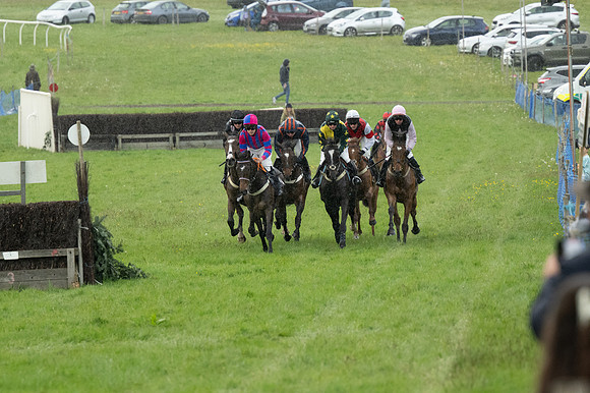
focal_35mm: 315
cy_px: 196
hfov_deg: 6.5
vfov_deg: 4.4
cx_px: 295
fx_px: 5159
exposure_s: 1/1000
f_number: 4
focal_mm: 210
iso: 2000
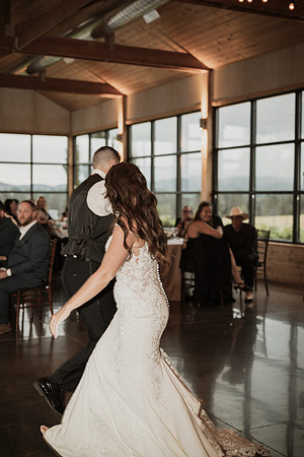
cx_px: 152
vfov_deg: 39.6
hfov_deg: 27.0
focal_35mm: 50
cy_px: 228
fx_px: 633
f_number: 2.8
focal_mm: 50
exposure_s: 1/100
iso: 500
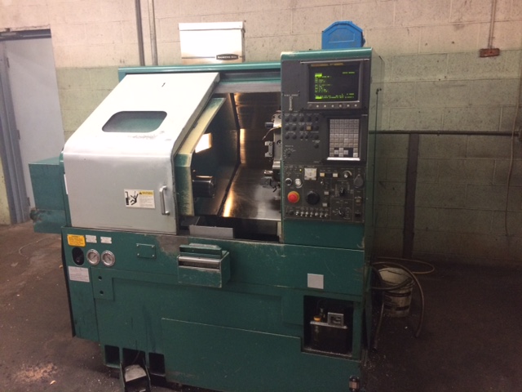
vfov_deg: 48.2
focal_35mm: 29
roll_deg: +1.9
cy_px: 196
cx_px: 261
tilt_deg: -14.1
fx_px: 437
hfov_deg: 61.7
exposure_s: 1/30
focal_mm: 4.15
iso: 160
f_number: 2.2
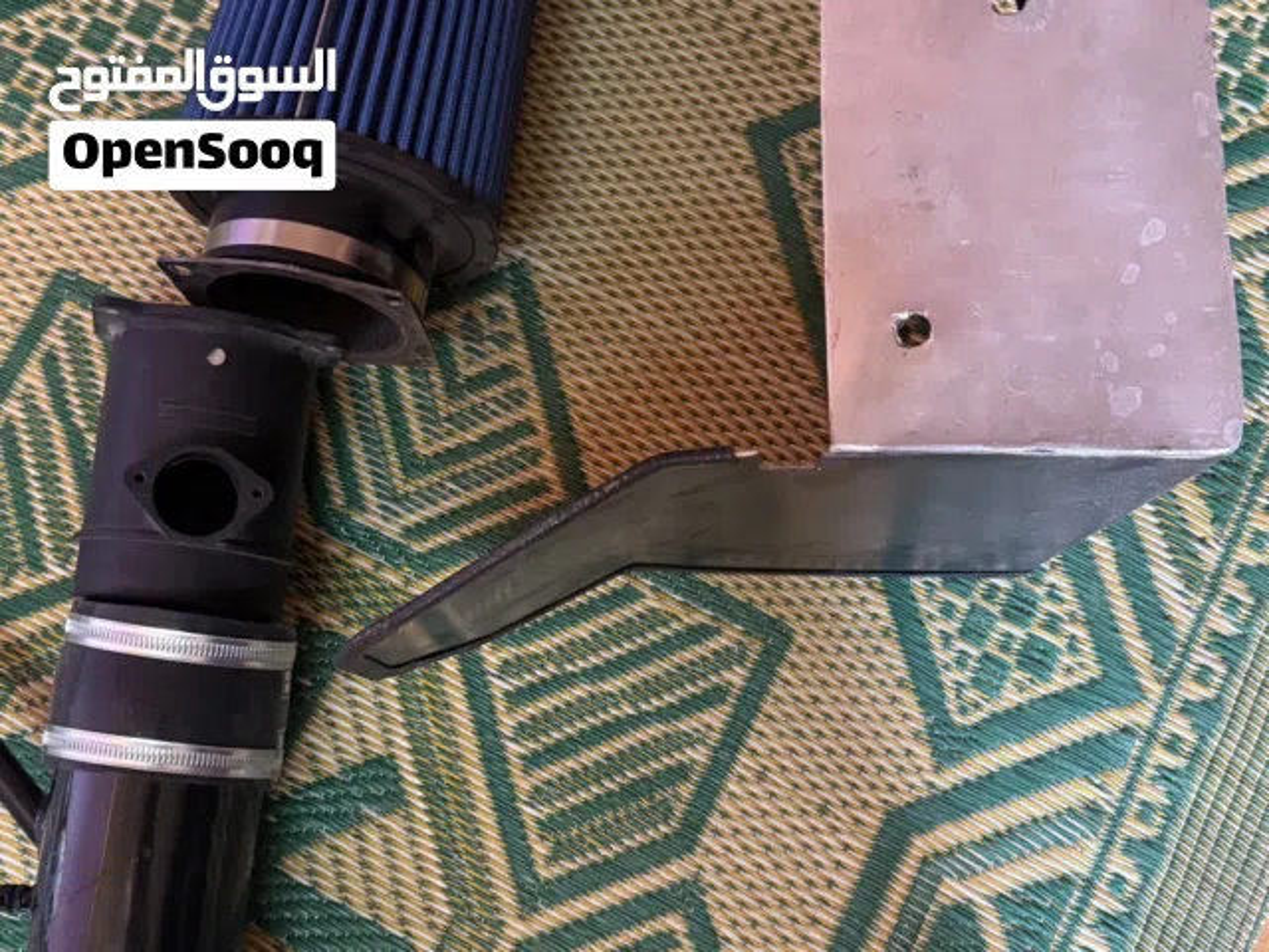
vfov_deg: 56.8
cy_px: 476
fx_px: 880
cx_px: 634
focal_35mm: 24
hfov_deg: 71.6
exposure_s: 1/40
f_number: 1.78
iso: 800
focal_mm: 6.76
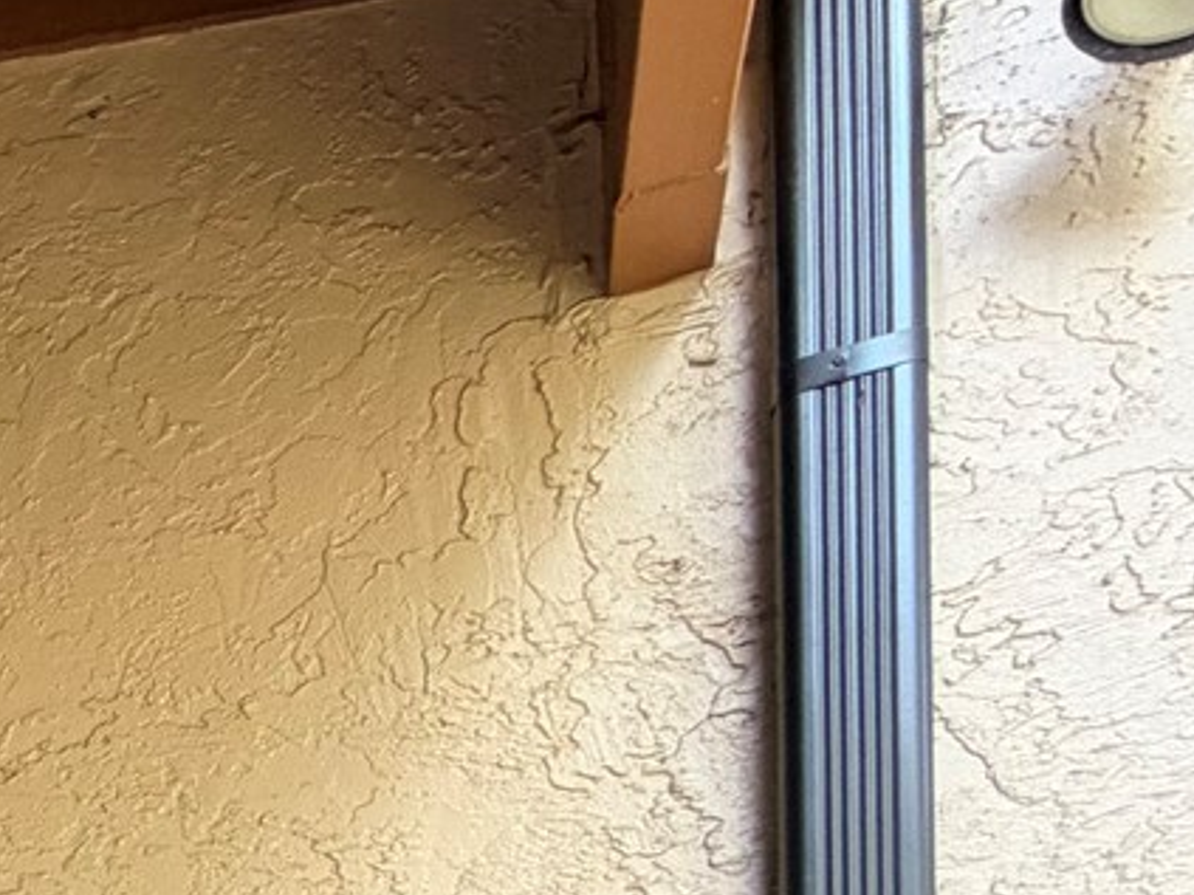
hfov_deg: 21.1
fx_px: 1828
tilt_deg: +0.6
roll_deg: +0.4
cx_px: -1039
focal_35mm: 53
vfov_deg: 22.1
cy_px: 1395
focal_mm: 2.22
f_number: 2.2
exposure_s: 1/121
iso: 160
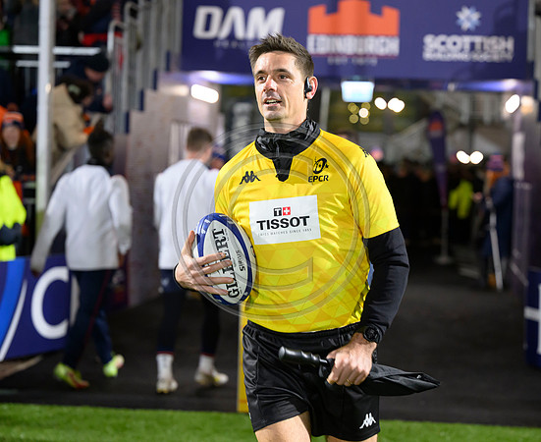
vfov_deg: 16.5
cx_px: 331
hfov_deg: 20.1
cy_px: 221
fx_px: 1528
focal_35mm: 95
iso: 4000
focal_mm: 83
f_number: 3.2
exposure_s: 1/400
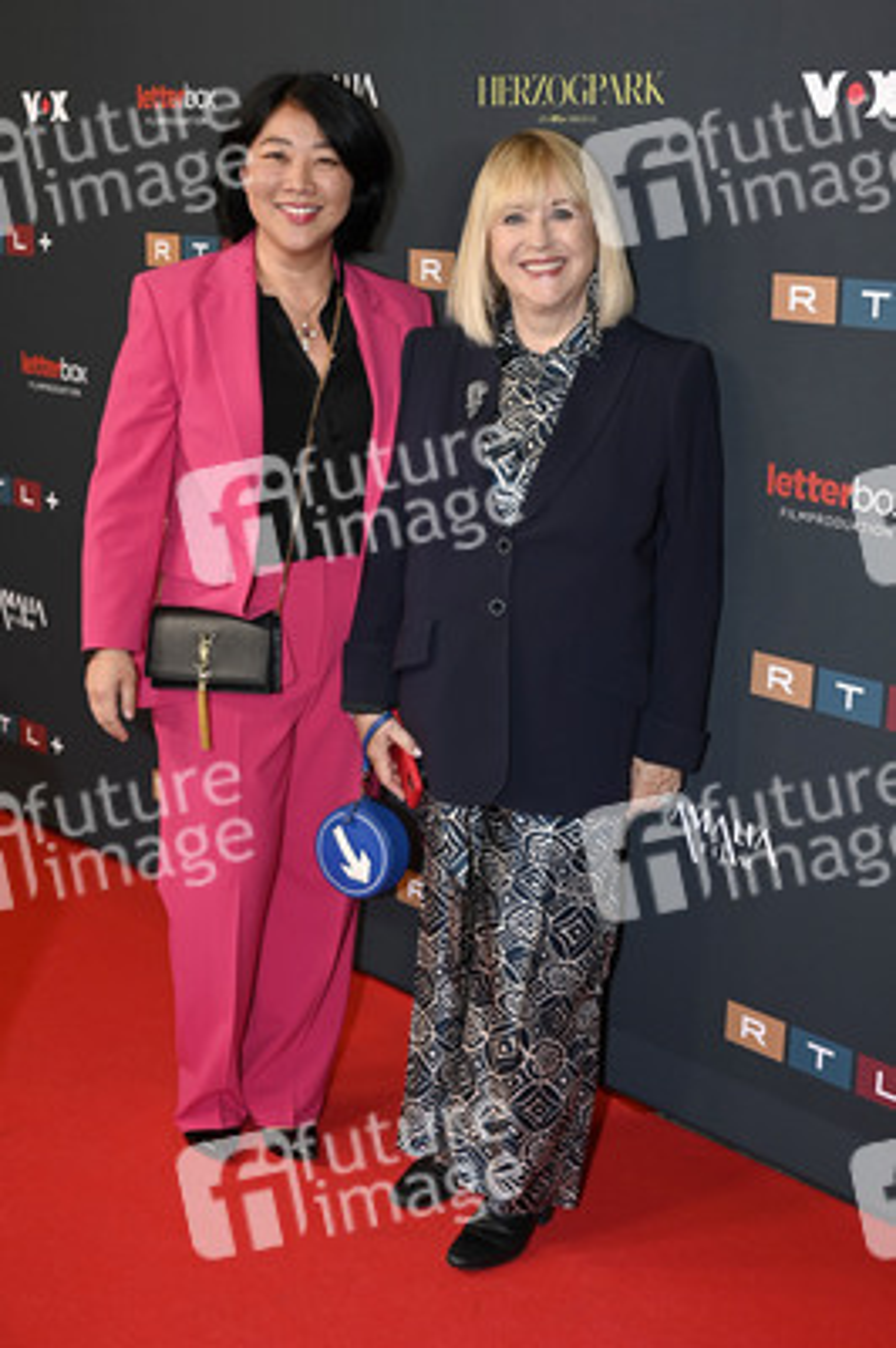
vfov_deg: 41.1
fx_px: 1795
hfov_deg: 28.0
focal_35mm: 48
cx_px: 448
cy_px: 674
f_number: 6.3
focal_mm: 48
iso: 800
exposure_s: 1/160
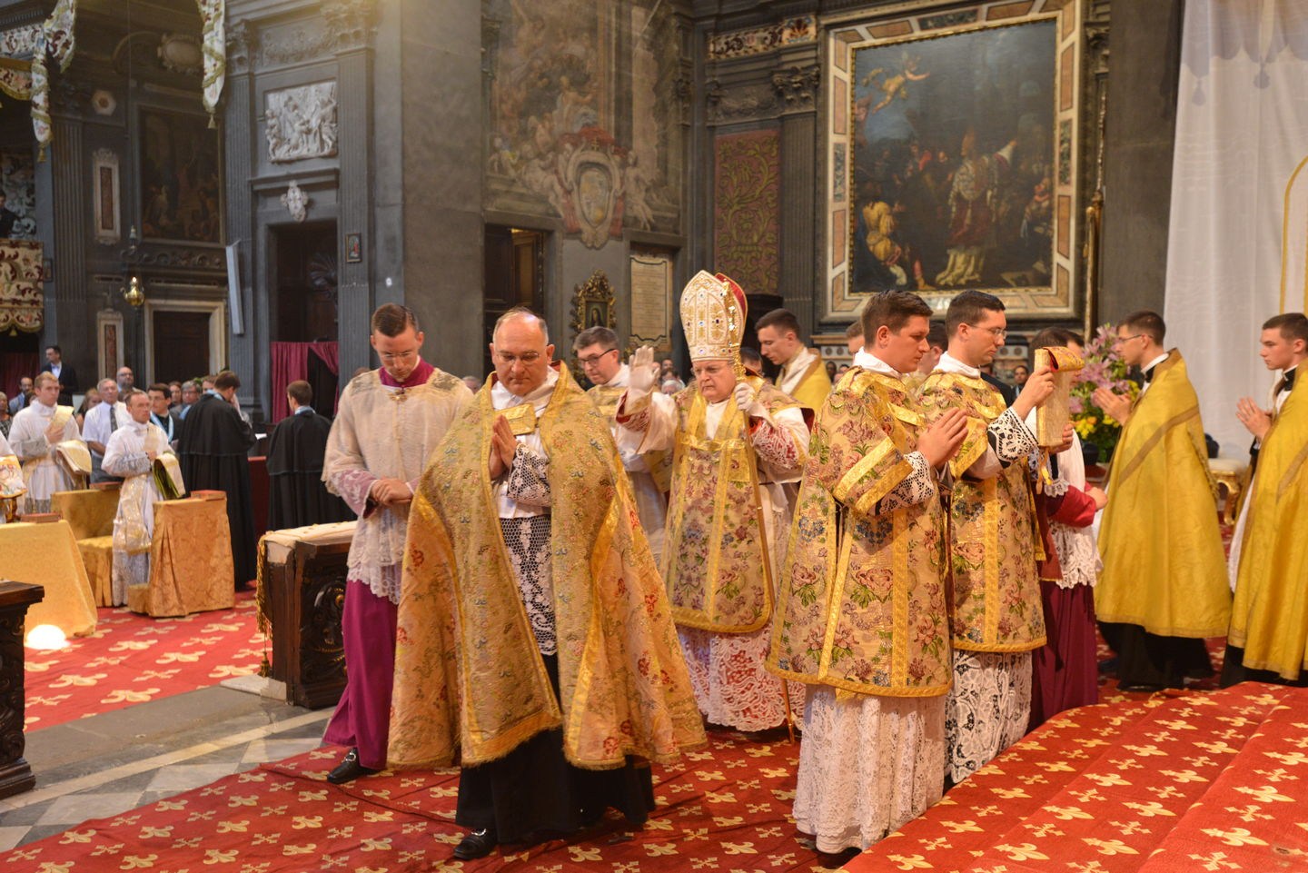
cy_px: 436
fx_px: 1272
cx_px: 654
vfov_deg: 37.9
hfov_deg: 54.4
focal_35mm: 35
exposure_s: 1/60
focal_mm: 35
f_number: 4
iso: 2000
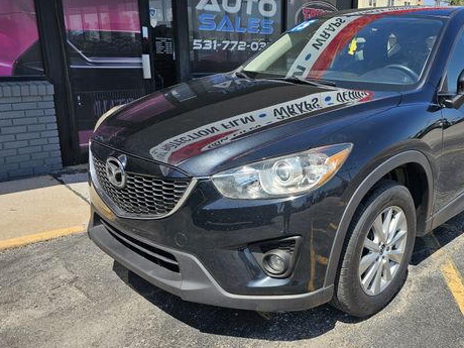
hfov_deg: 55.6
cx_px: 311
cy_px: 173
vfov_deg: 44.2
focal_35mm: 32
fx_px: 429
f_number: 1.7
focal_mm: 6.3
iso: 10
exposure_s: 1/523
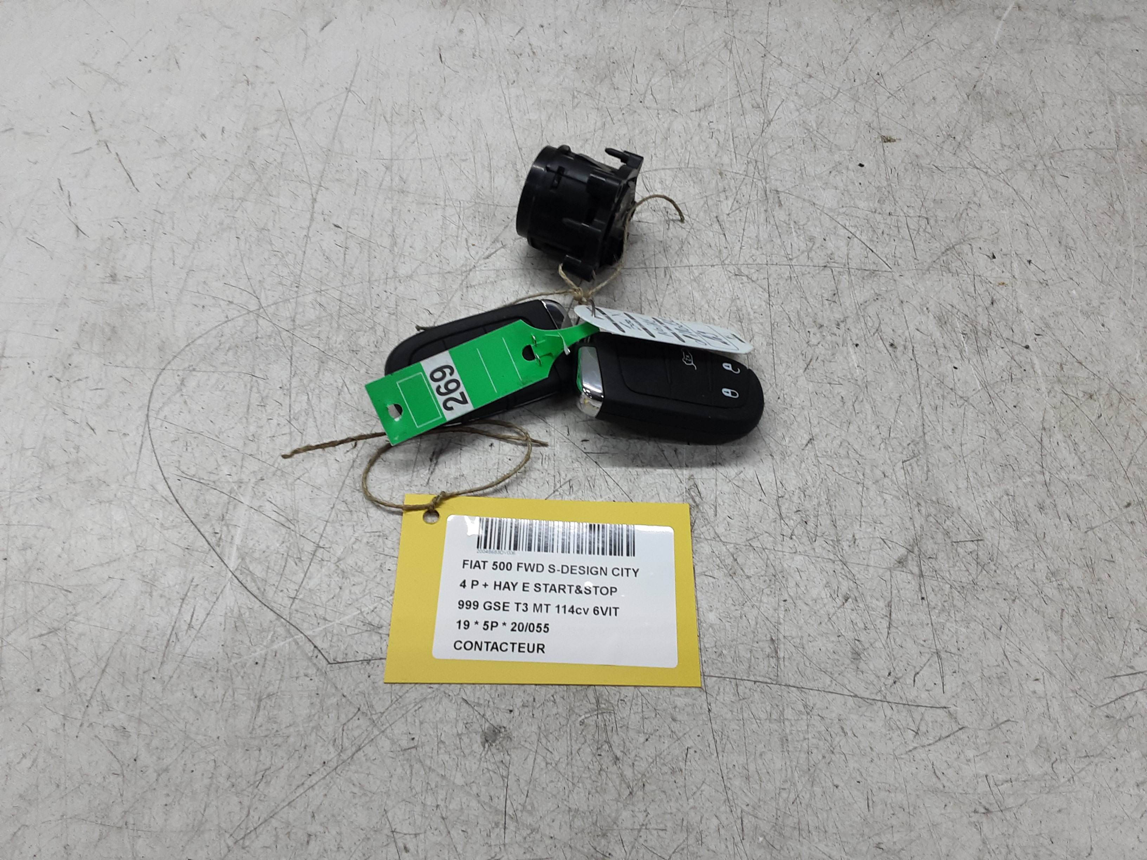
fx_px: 895
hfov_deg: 65.3
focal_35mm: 27
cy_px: 430
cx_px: 574
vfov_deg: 51.4
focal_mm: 2.91
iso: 64
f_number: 1.9
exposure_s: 1/50
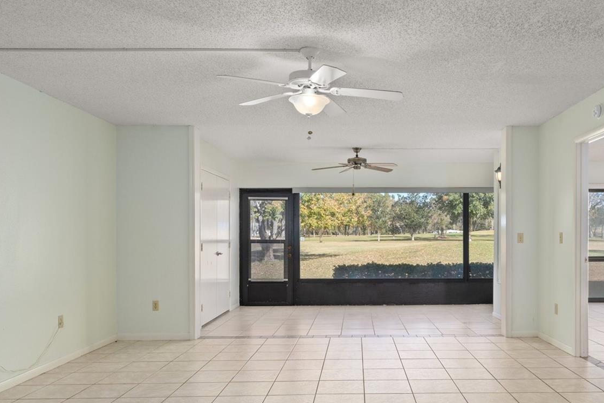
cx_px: 377
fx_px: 503
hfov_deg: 61.1
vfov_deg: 43.3
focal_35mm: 30
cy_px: 246
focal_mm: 14
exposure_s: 1/10
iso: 160
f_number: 8
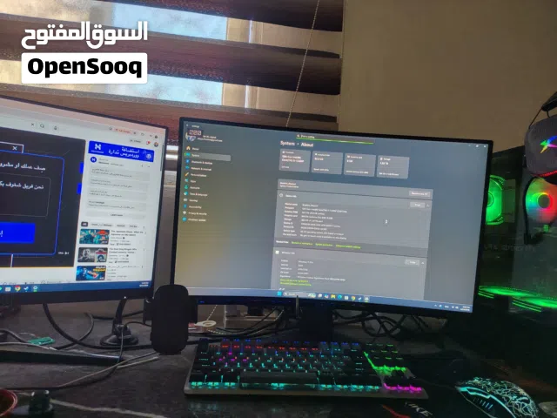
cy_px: 209
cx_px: 278
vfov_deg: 56.8
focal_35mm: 24
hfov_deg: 71.6
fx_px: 386
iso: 1525
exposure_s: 1/100
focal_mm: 5.25
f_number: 1.75
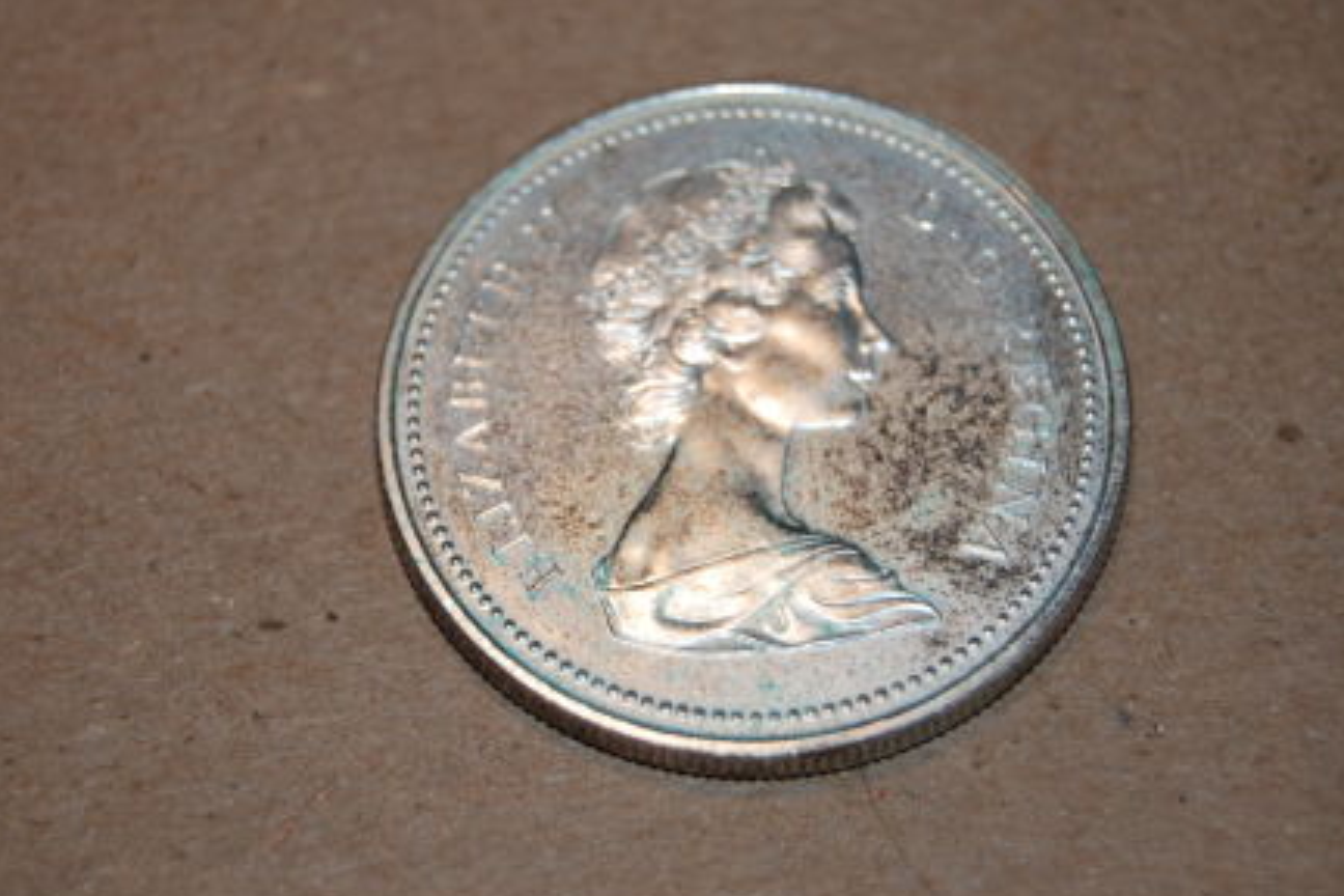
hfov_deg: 21.3
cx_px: 663
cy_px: 440
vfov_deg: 14.3
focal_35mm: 96
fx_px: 3568
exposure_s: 1/160
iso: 100
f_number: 5.6
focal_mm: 55
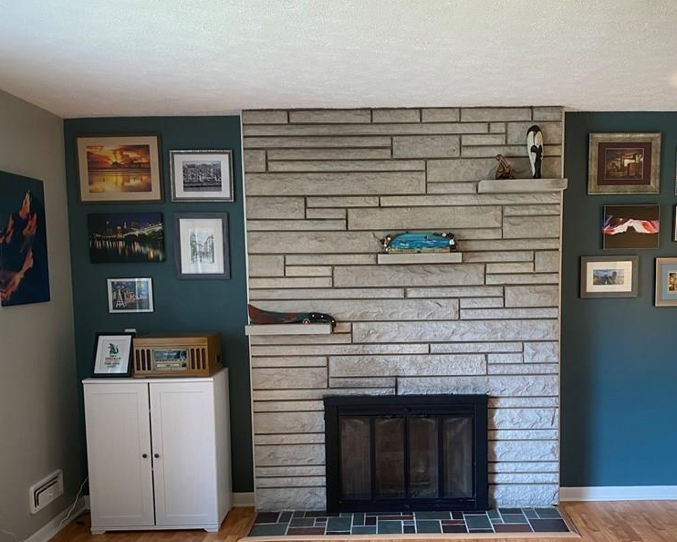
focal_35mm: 35
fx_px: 701
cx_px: 398
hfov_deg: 51.3
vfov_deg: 42.0
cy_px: 337
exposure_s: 1/60
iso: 100
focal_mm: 4.25
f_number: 1.8
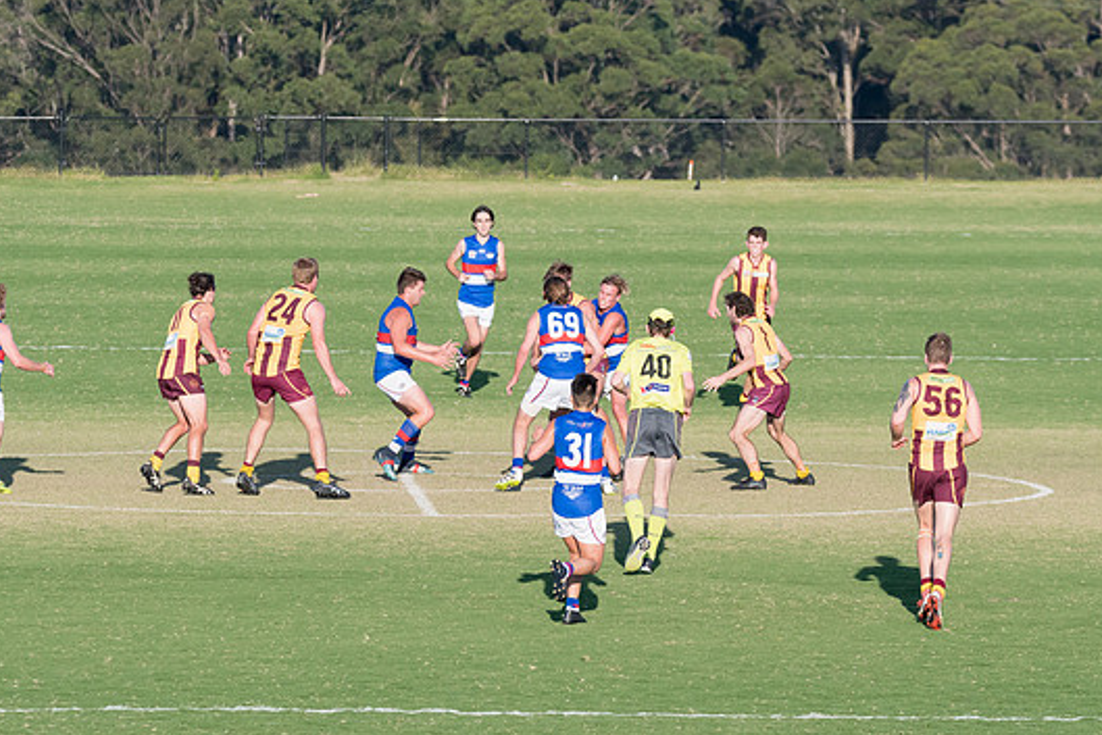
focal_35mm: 362
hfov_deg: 5.7
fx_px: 11084
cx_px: 542
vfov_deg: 3.8
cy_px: 361
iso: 800
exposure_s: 1/2000
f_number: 7.1
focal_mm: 220
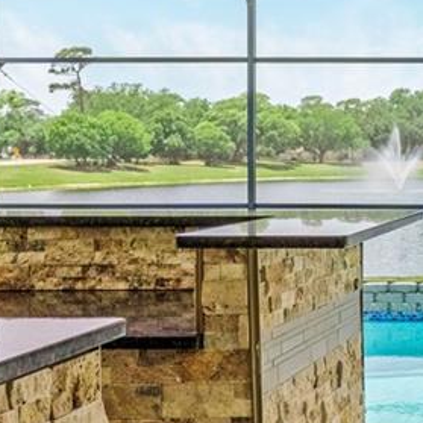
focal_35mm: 80
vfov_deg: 21.5
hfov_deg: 19.7
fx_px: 1112
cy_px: 179
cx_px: 562
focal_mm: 11
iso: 250
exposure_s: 1/4000
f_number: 9
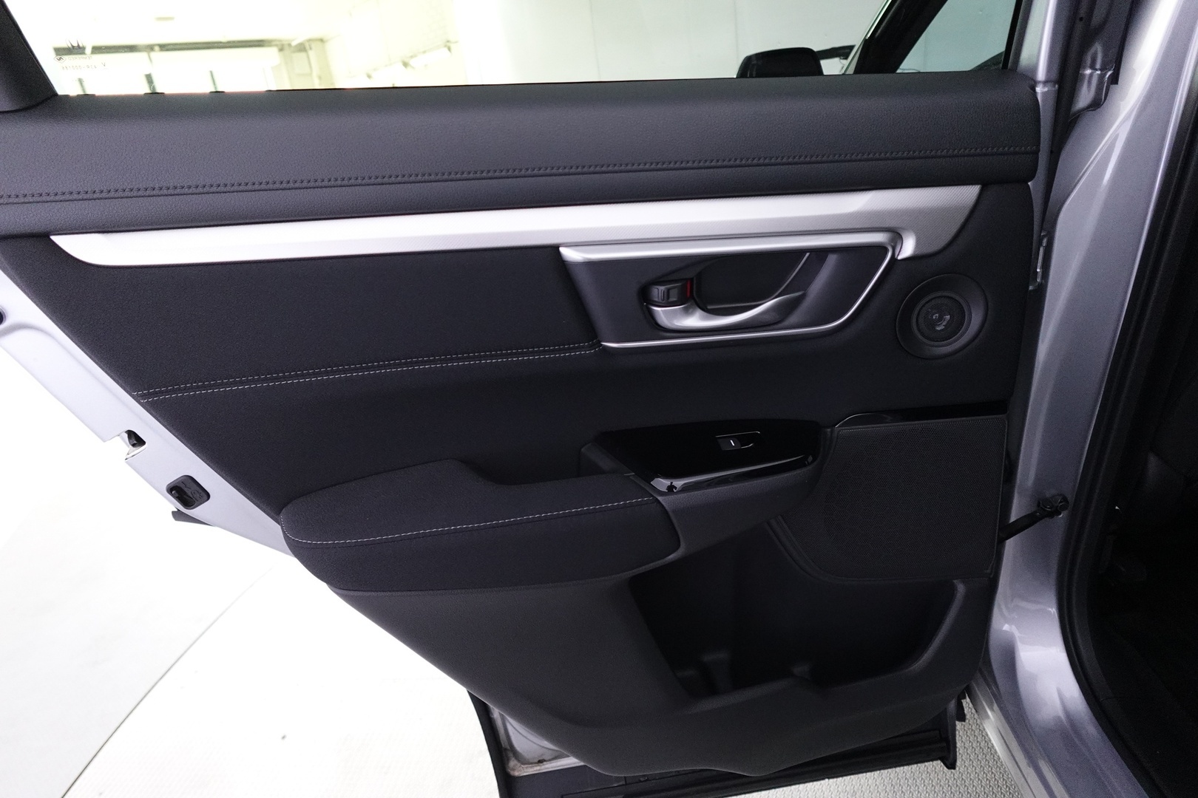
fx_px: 666
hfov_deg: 84.0
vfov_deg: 61.9
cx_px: 599
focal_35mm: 20
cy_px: 399
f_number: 2
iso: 1600
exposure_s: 1/80
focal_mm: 7.6
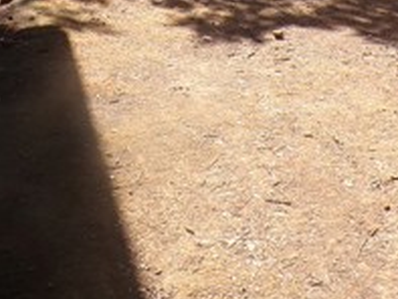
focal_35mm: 78
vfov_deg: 17.8
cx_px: 275
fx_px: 897
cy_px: -83
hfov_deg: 24.8
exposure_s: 1/160
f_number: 4.4
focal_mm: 4.3
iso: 100
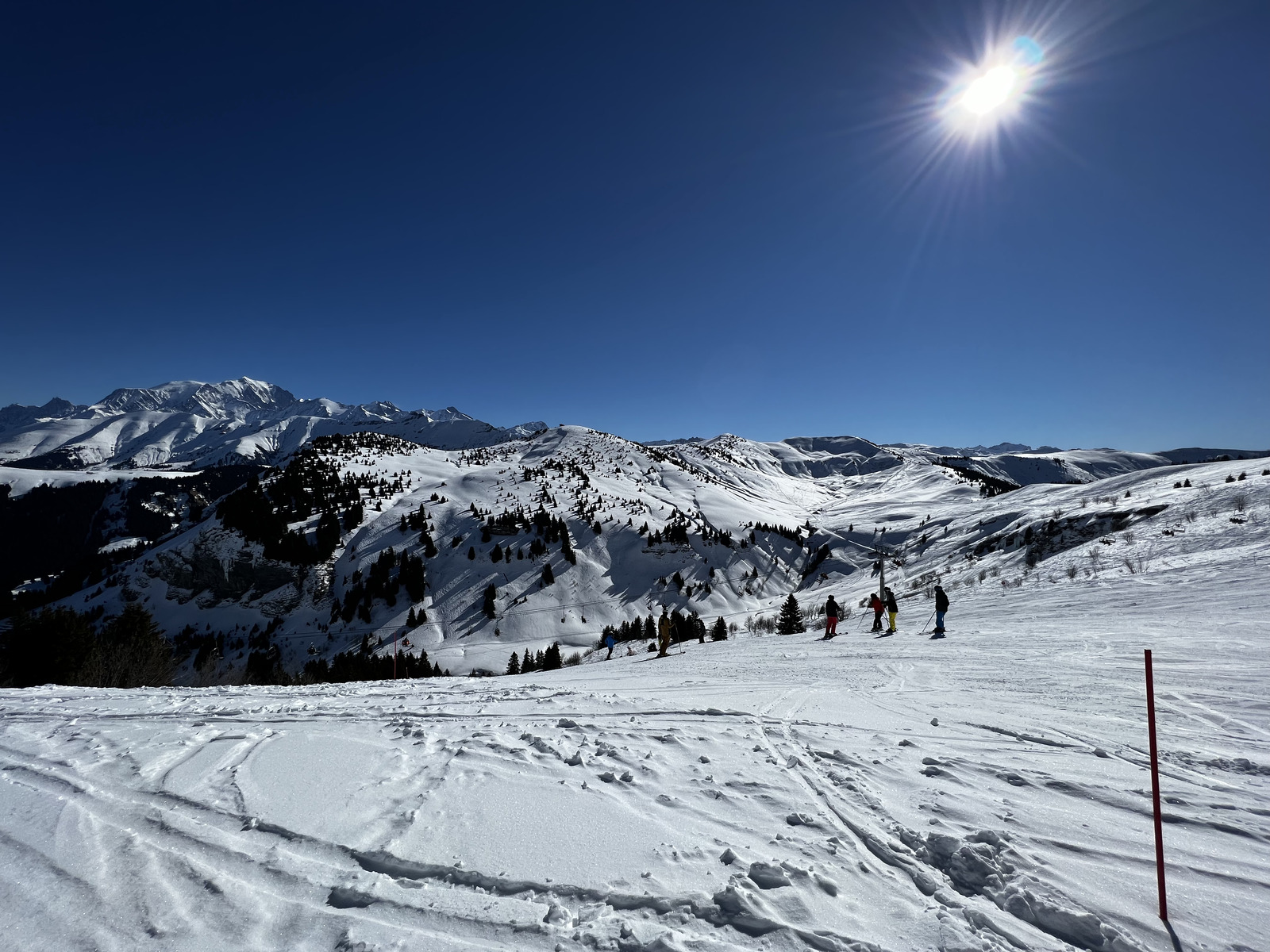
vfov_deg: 89.9
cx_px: 635
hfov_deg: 106.2
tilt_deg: -0.8
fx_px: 477
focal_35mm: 13
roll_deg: -1.1
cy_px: 476
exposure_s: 1/6494
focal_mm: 1.57
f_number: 1.8
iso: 40
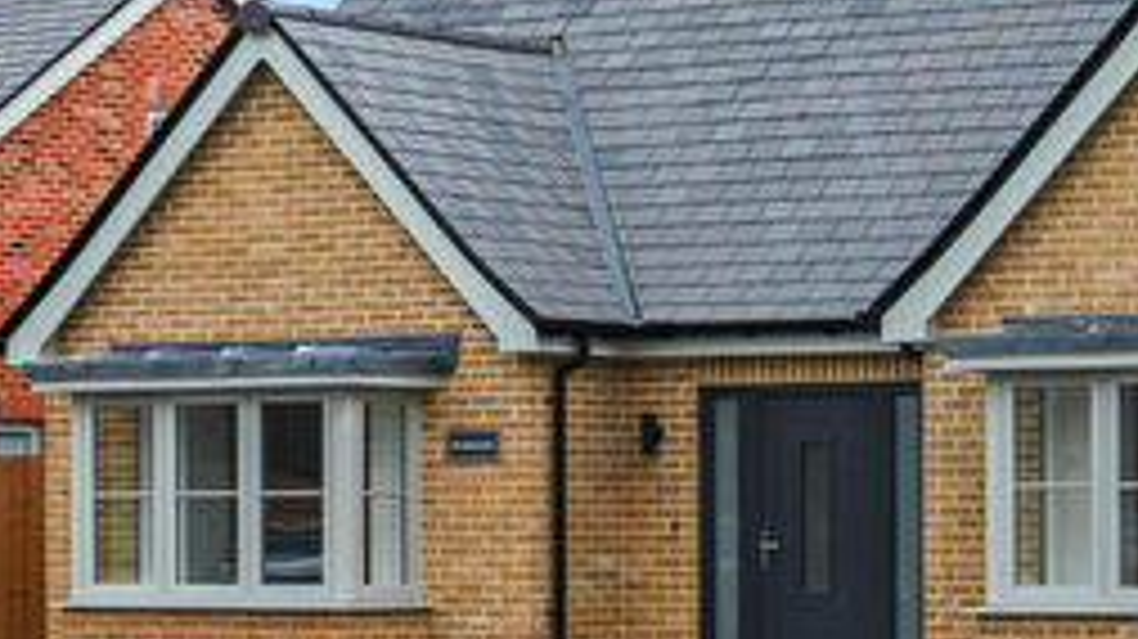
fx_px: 4373
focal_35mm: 145
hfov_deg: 14.6
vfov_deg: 8.3
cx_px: 1138
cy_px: 554
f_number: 16
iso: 500
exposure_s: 1/125
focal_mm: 50
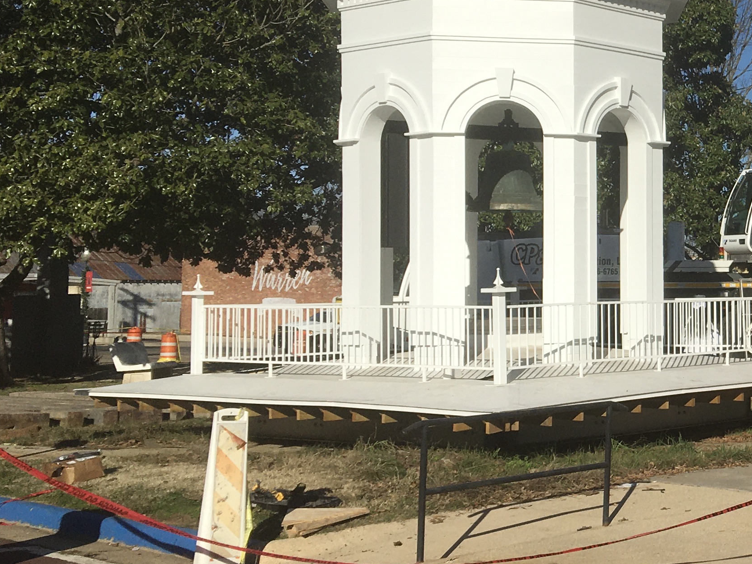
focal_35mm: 70
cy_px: 210
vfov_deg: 21.0
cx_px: 876
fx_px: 1521
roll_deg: +0.4
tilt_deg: +5.2
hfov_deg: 25.3
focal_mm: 4.15
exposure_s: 1/4049
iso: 25
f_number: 2.2
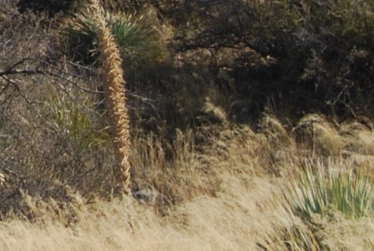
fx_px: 4161
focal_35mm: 400
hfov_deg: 5.0
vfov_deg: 3.4
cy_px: -255
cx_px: -486
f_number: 7.1
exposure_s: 1/200
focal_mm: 45
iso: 100
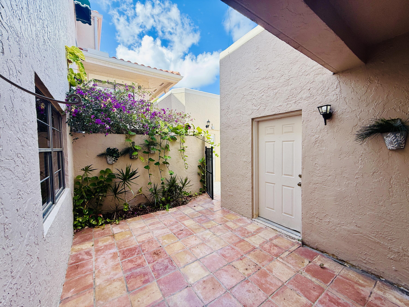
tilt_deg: -2.4
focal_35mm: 14
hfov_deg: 102.1
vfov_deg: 85.7
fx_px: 165
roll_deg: +1.1
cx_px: 204
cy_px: 154
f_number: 2.2
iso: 50
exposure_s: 1/296
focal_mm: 2.22
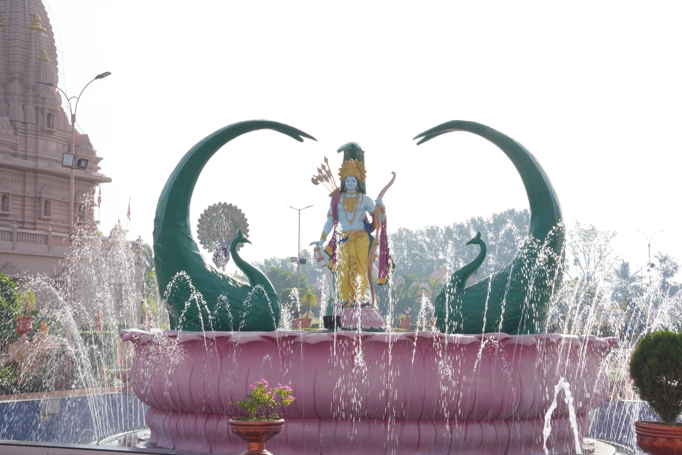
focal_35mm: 65
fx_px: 1231
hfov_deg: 31.0
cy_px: 228
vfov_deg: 20.9
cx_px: 341
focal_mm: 65
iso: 400
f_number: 22
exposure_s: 1/100
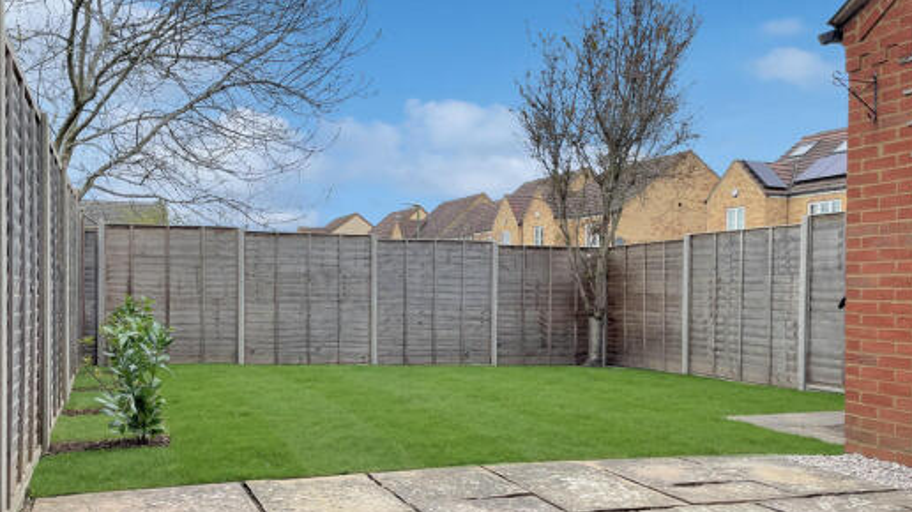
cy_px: 329
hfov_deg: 60.9
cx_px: 416
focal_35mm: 32
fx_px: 774
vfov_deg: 36.4
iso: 32
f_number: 1.6
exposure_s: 1/955
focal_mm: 4.2
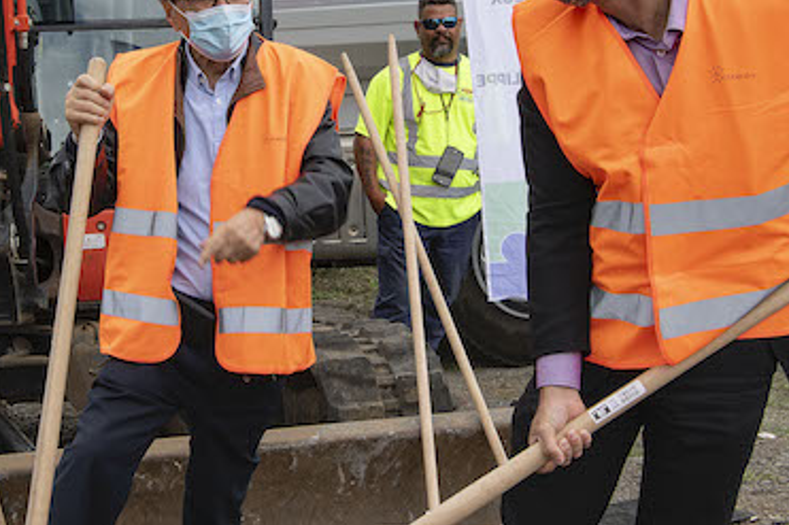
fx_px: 1928
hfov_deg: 23.1
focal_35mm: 88
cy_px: 176
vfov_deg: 15.5
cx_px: 310
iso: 100
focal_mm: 32
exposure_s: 1/100
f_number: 9
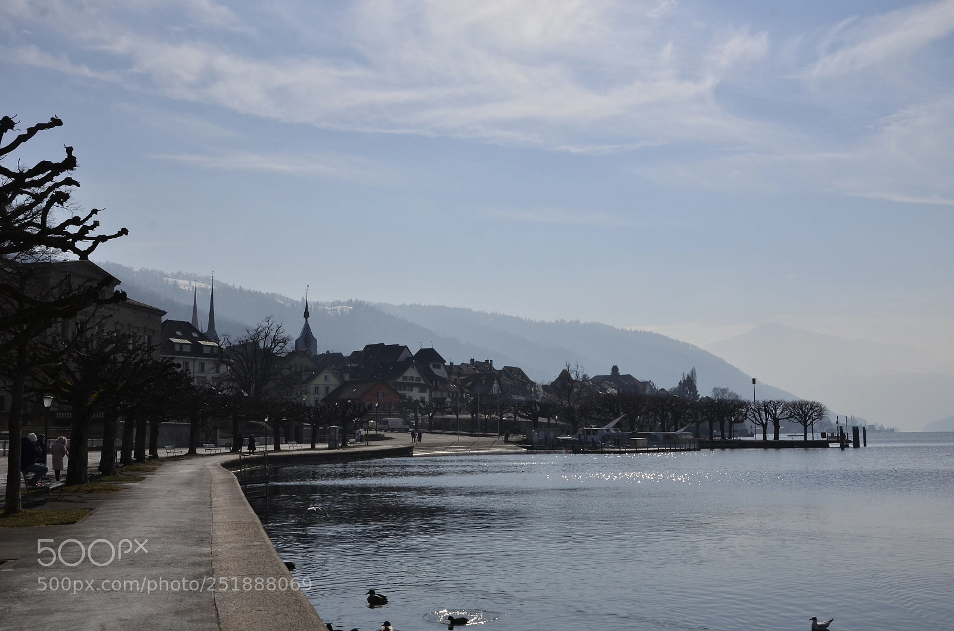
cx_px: 477
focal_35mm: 36
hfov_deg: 53.2
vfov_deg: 36.7
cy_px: 316
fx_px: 952
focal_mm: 24
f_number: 11
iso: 250
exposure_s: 1/2000
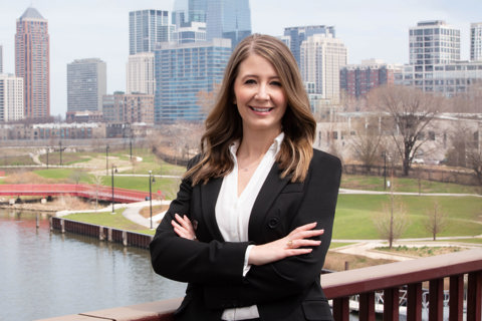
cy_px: 160
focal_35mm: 50
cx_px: 241
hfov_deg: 39.6
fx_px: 669
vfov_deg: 27.0
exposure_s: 1/180
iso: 100
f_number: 1.4
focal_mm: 50
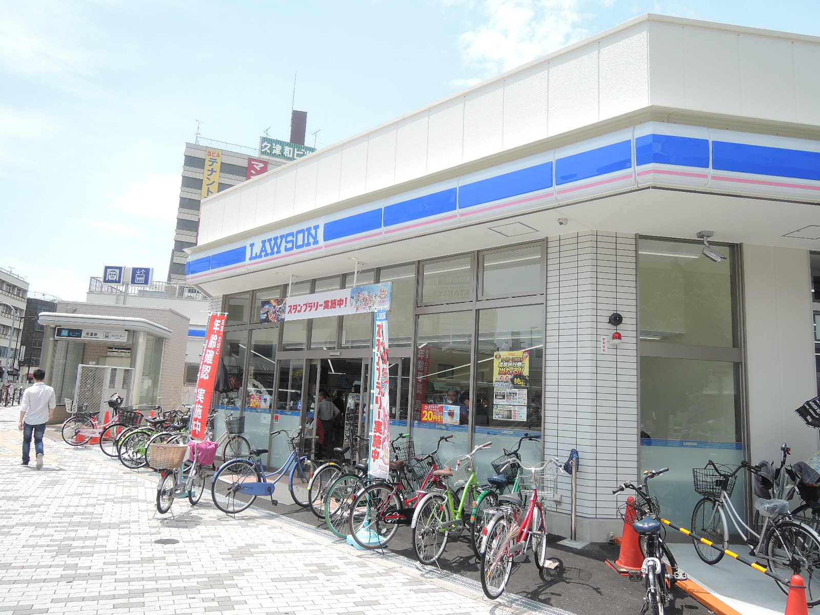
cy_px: 308
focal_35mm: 24
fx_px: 569
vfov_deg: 56.8
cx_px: 410
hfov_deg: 71.6
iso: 80
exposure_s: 1/640
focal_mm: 5.1
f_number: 2.8
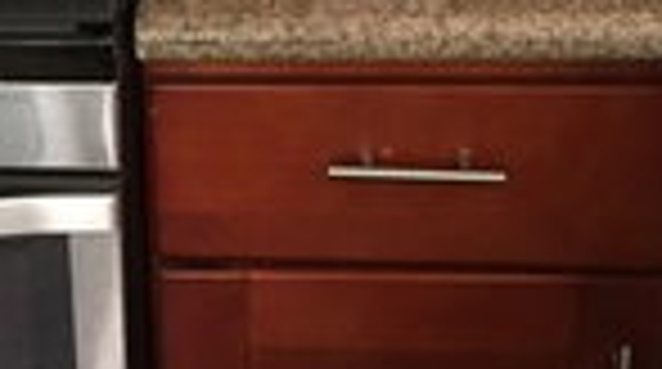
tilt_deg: -25.7
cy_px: 144
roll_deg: +2.6
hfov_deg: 22.7
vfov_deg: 13.1
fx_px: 1612
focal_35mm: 92
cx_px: 83
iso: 64
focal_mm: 4.15
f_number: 2.2
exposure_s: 1/4
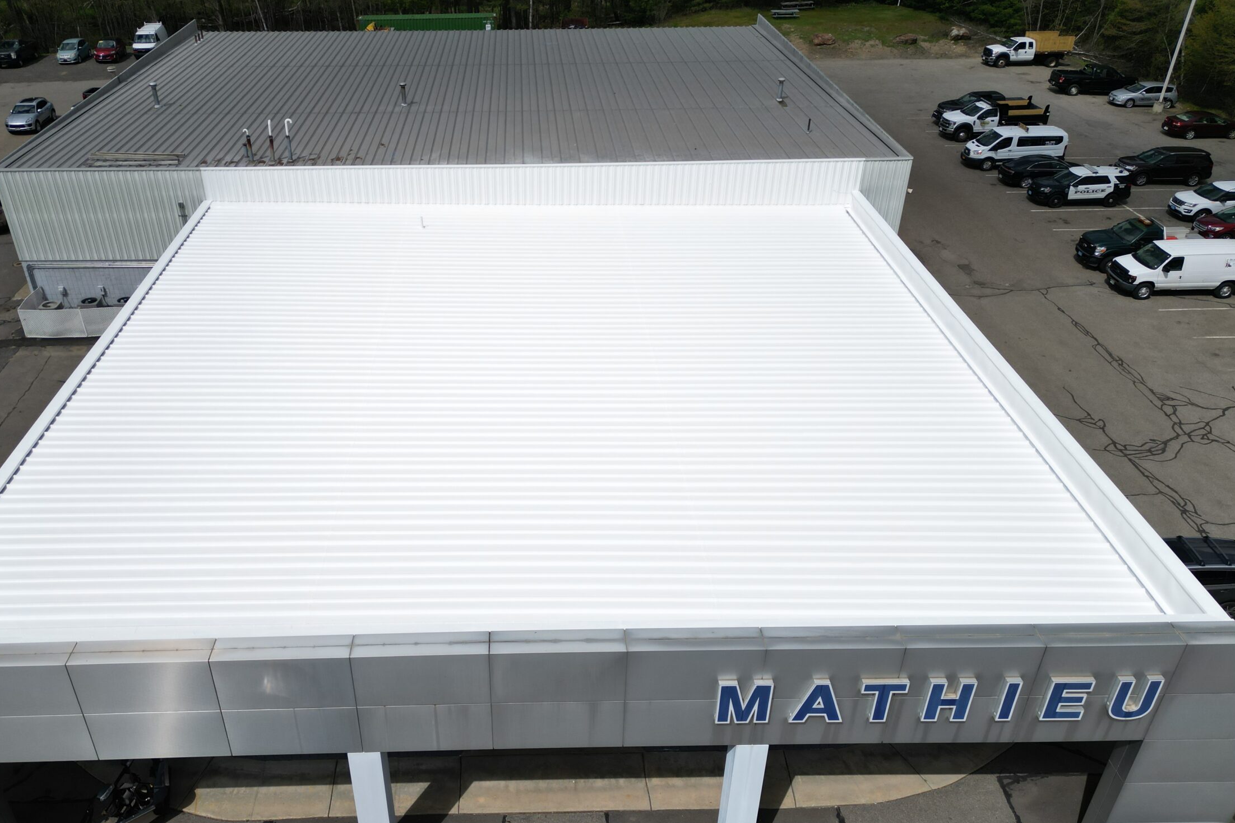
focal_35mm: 29
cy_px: 445
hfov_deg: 63.4
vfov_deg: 44.9
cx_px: 542
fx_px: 995
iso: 110
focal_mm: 6.72
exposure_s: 1/8000
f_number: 1.7
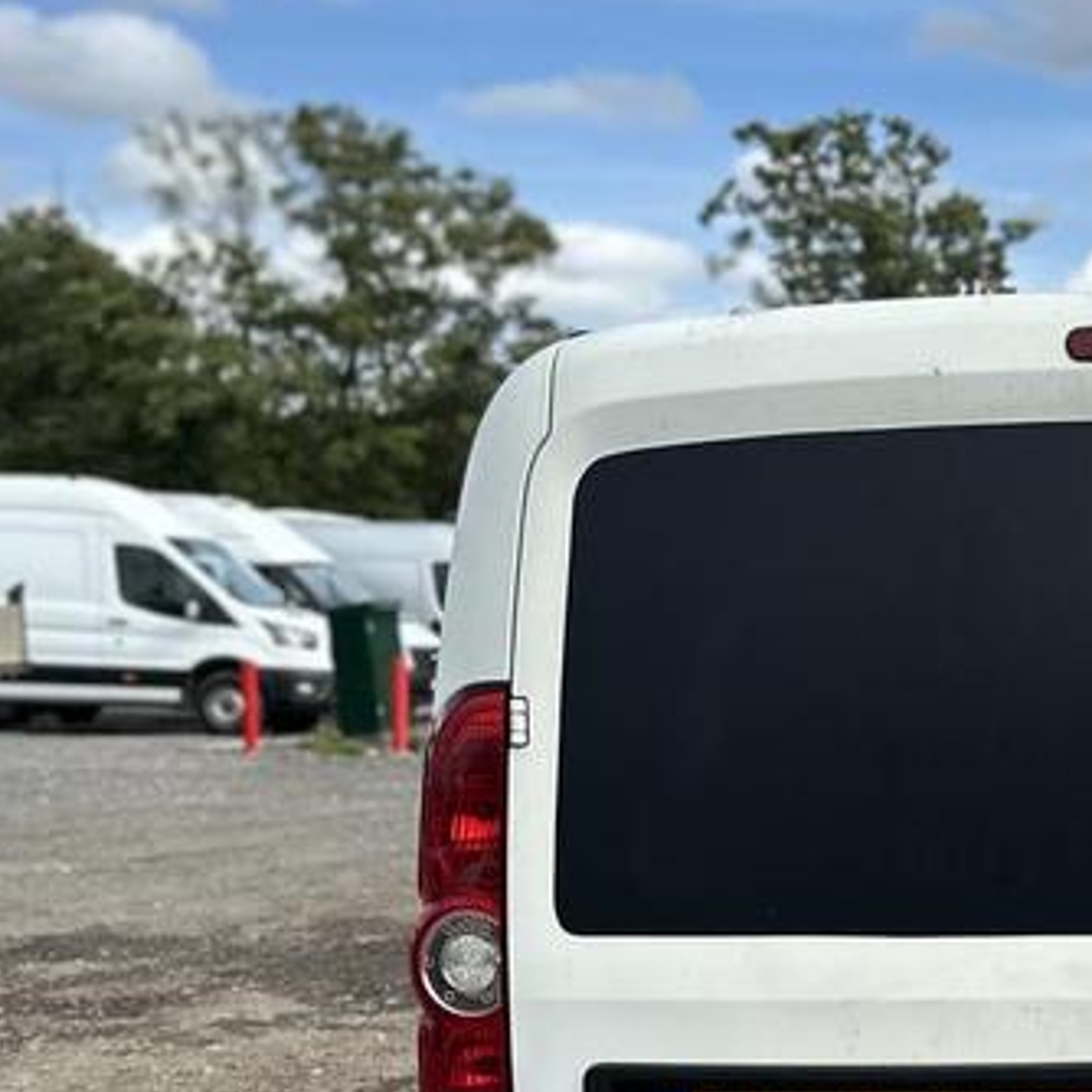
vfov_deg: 22.4
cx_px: 1174
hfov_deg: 21.7
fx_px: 2712
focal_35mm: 76
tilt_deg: -6.6
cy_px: 917
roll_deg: -1.0
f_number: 1.78
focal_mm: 6.86
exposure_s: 1/5000
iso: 80
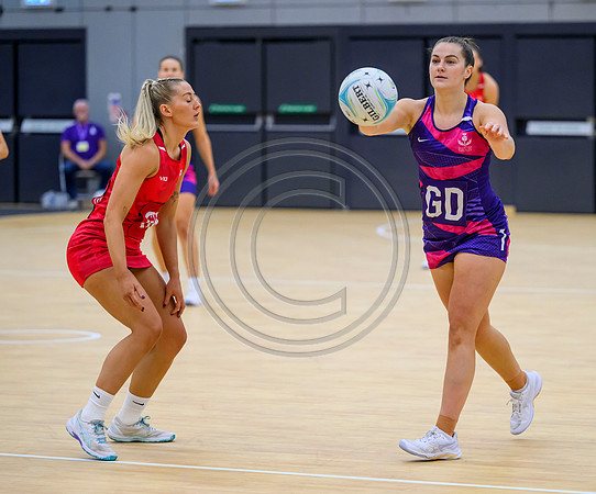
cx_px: 367
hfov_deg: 11.3
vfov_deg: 9.4
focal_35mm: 168
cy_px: 249
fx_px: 3008
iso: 4000
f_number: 2.8
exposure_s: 1/1250
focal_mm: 130
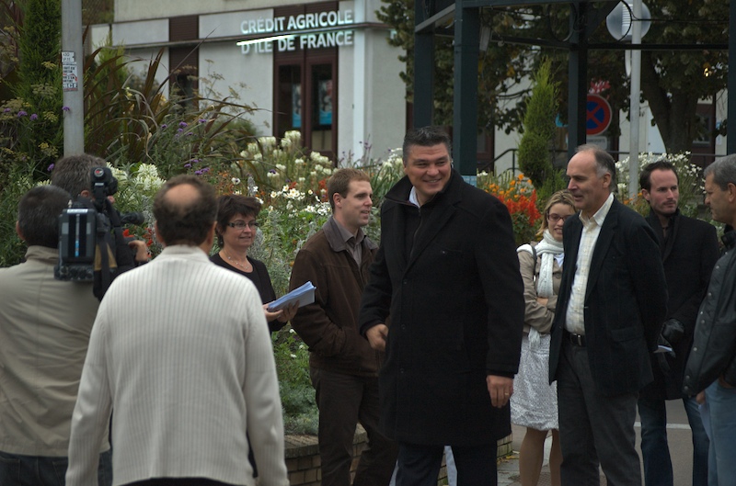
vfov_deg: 11.1
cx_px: 368
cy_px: 243
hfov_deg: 16.7
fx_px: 2508
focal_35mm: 123
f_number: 4.5
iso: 200
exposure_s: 1/200
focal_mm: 82
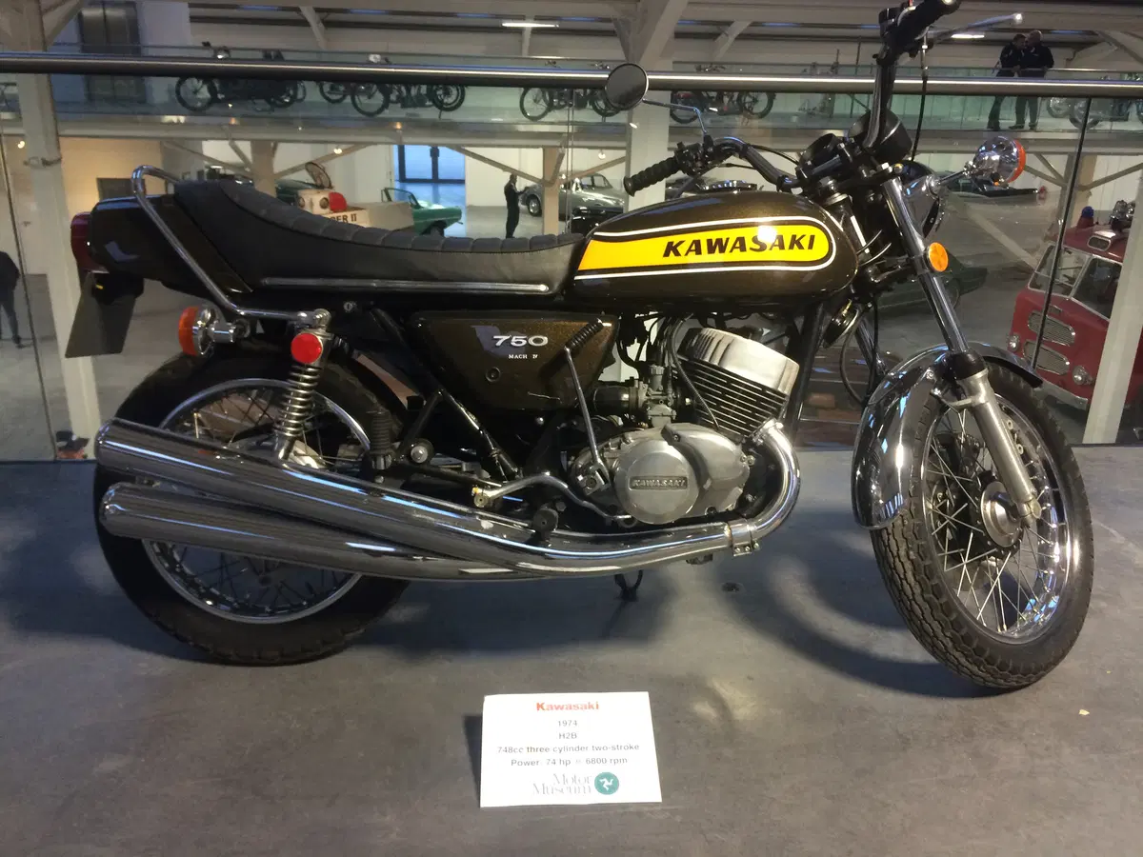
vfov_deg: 48.2
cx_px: 572
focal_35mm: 29
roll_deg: -1.1
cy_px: 428
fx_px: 958
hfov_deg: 61.7
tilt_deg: -20.4
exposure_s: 1/30
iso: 160
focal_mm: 4.15
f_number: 2.2
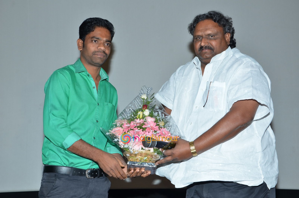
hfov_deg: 37.9
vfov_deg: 25.6
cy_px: 99
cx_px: 150
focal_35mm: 52
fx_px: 435
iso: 320
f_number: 7.1
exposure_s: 1/125
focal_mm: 35
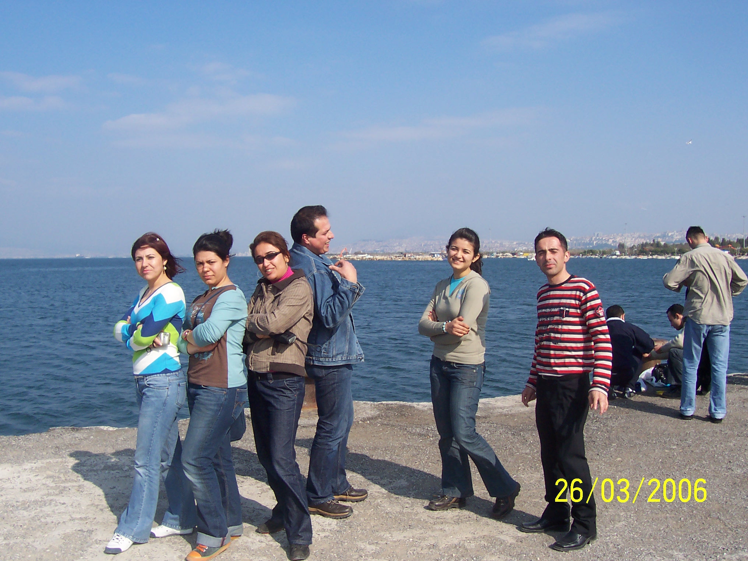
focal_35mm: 37
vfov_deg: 38.7
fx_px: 800
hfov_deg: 50.1
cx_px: 374
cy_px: 280
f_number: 5.6
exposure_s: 1/500
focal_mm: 5.6
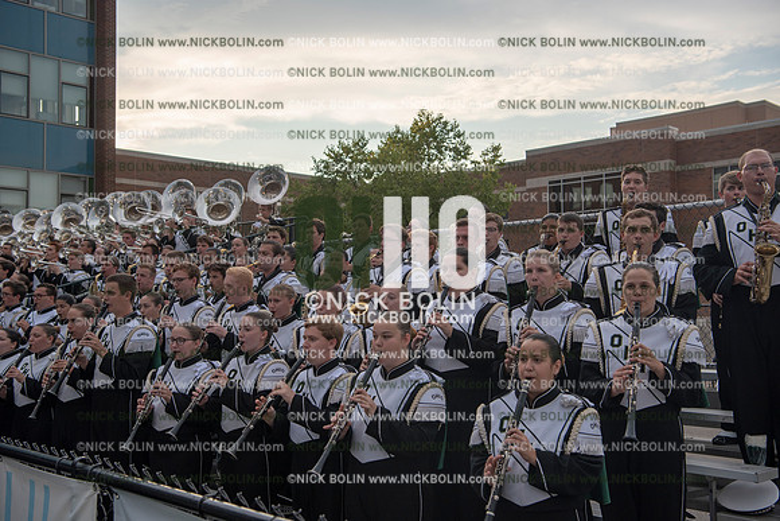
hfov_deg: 48.4
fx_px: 867
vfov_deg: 33.4
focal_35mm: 40
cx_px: 390
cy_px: 260
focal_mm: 40
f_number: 5
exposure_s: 1/800
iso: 200
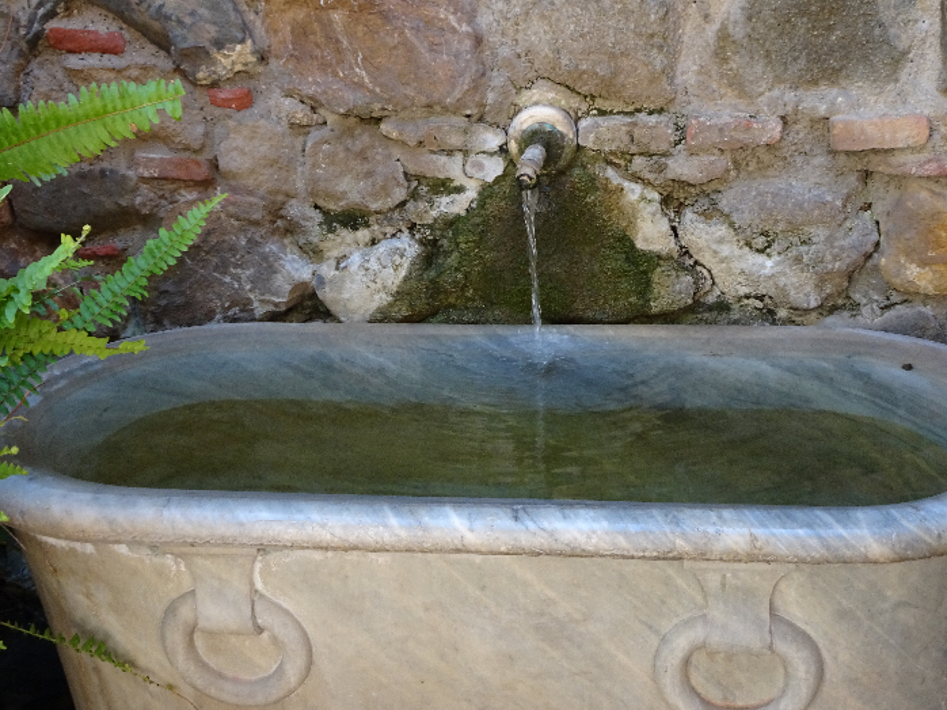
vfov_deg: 30.8
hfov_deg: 40.4
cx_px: 524
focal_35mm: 47
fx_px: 1285
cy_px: 403
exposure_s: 1/50
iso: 160
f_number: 4
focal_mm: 7.05
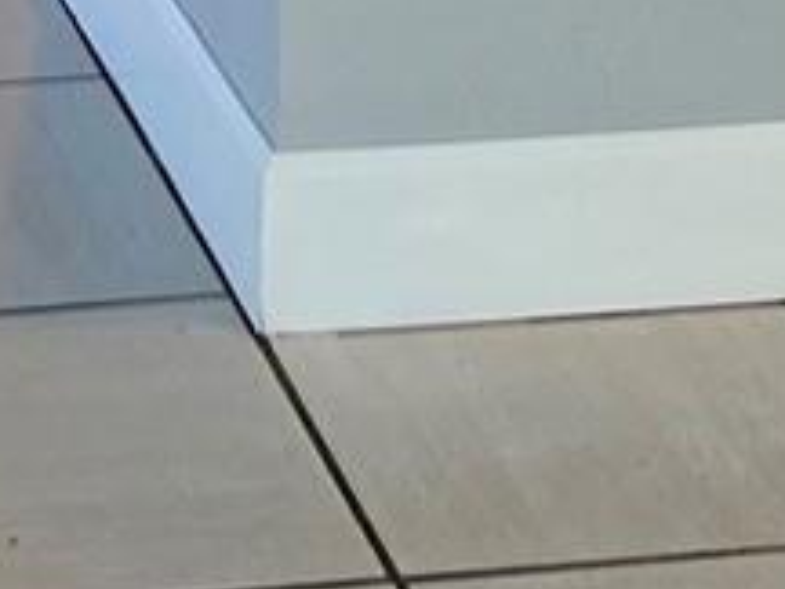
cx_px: -156
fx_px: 4377
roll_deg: +0.4
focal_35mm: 193
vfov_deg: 6.7
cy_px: -1382
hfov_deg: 10.1
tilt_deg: -3.6
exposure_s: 1/120
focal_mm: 5.7
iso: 50
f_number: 1.5
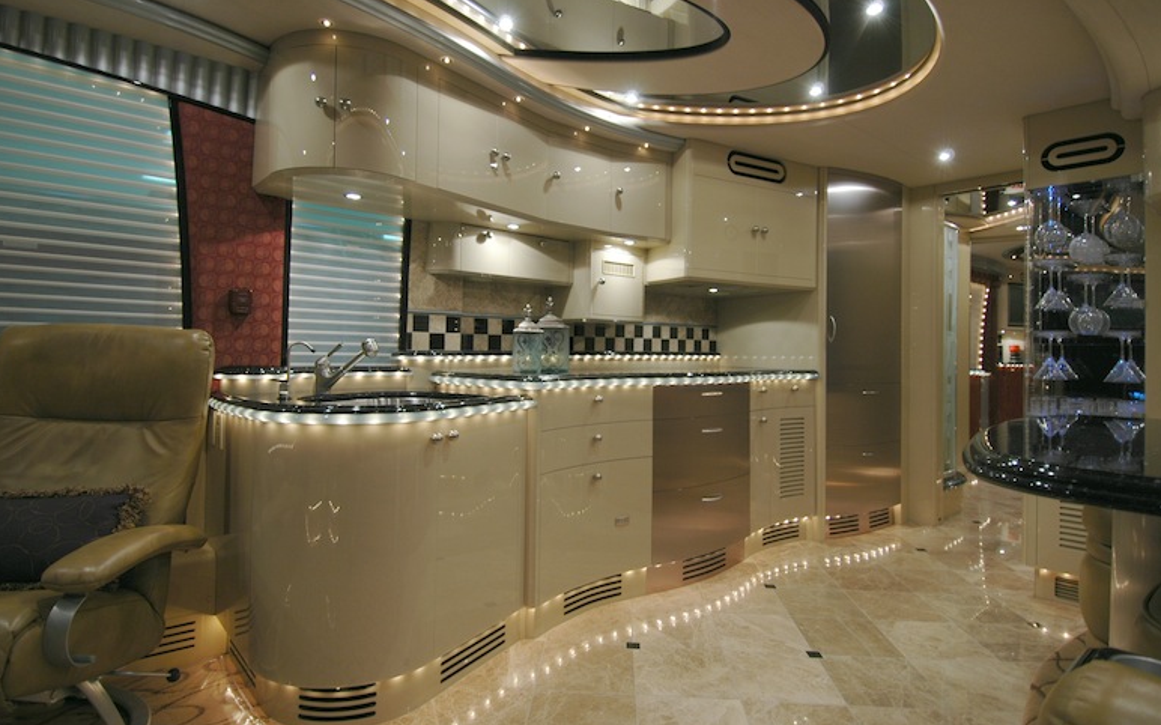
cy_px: 346
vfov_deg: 62.2
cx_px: 568
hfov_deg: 88.0
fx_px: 601
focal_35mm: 19
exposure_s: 1/13
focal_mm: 12
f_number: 4
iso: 200
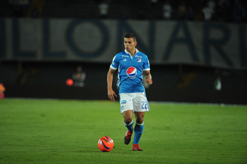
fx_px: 2743
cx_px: 124
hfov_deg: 5.2
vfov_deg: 3.4
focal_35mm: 400
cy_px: 82
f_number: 4
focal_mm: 400
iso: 2500
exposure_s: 1/1000
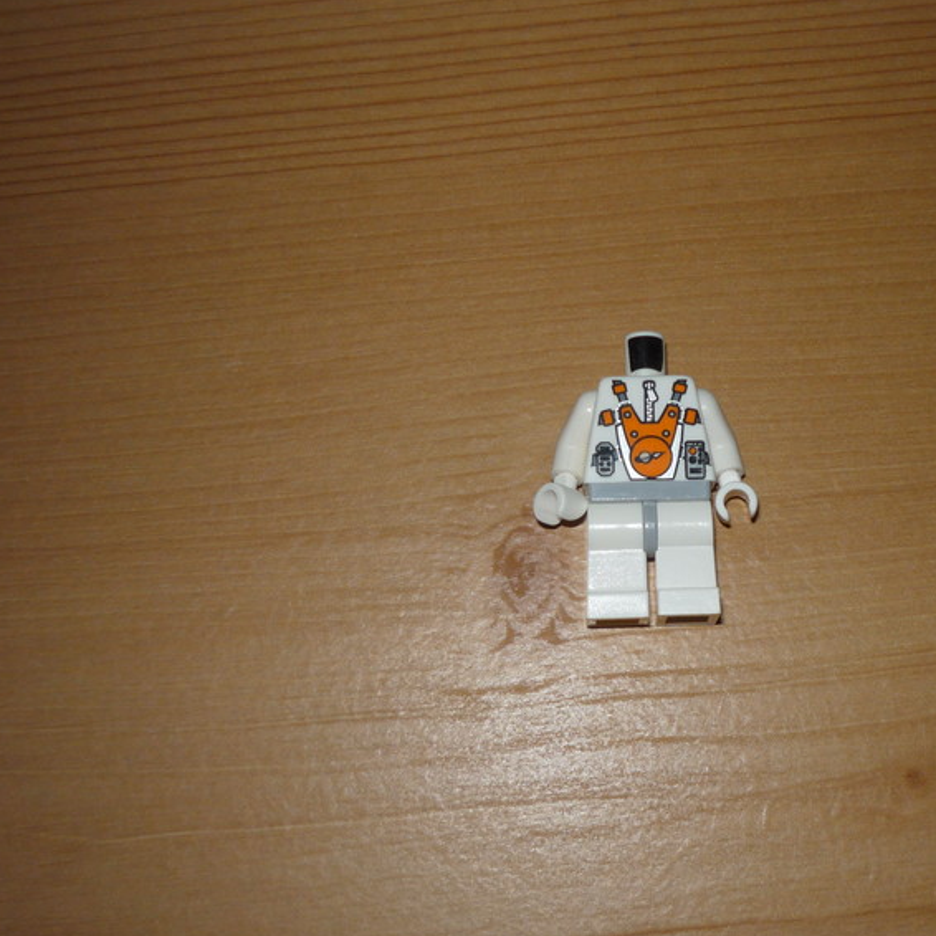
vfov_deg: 37.4
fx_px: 1377
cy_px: 550
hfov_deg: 37.1
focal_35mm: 45
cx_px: 638
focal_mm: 5.2
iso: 100
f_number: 4
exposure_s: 1/30
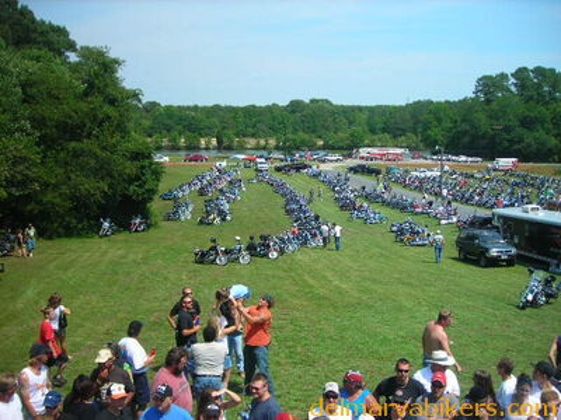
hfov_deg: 49.0
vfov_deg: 37.7
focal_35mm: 38
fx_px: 616
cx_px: 280
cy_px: 210
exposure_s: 1/144
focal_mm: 6.3
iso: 50
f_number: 6.4
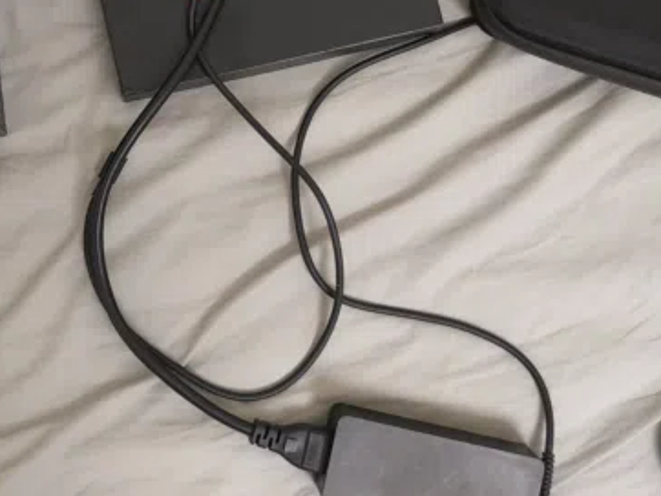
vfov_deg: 22.2
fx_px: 1242
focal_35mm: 65
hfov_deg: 29.5
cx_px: 195
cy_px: 80
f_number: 1.6
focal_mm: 6.57
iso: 400
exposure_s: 1/99.8
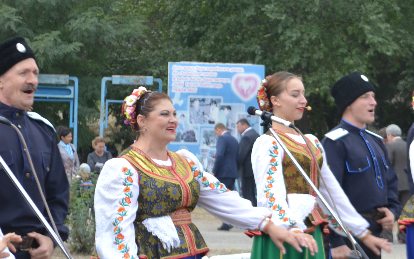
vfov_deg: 9.8
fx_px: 1512
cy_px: 81
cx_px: 197
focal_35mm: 134
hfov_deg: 15.6
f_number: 5.6
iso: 100
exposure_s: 1/125
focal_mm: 36
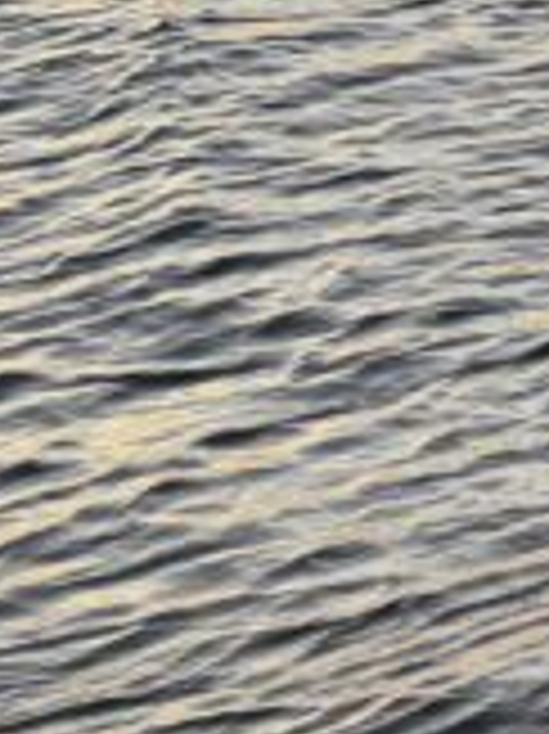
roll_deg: +0.4
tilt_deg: -18.5
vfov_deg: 13.1
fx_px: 3197
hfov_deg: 8.7
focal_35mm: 151
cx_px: 1408
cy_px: 473
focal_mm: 6.76
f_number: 1.78
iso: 100
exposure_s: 1/121
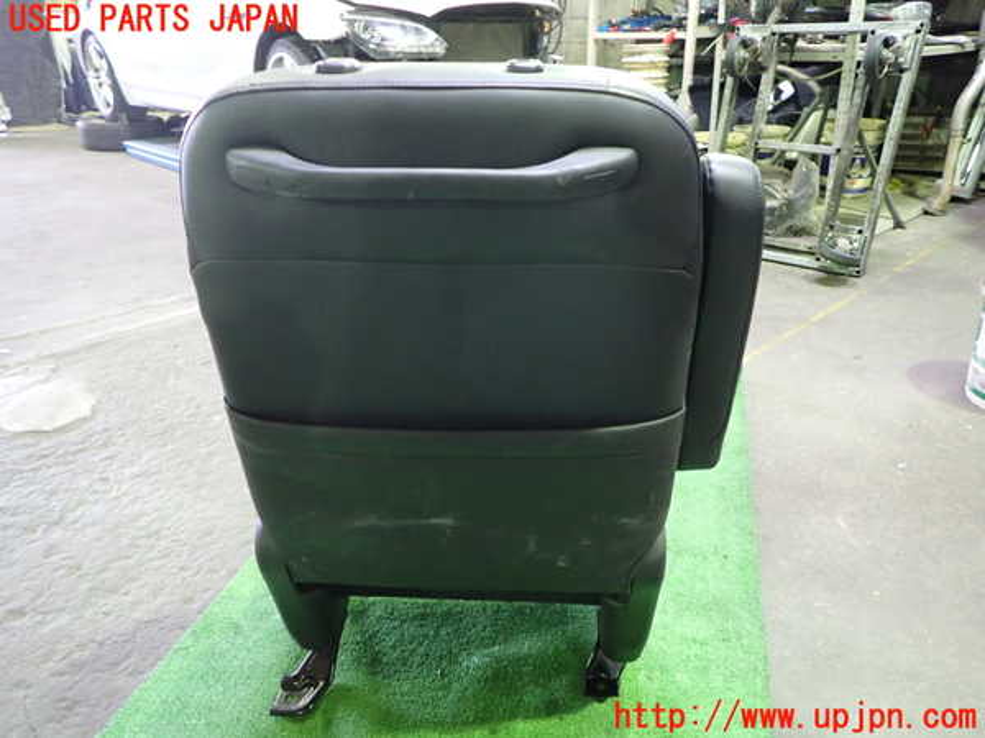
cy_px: 369
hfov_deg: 69.4
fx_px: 711
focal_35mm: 25
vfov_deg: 54.9
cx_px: 492
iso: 800
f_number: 2
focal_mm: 4.5
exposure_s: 1/20
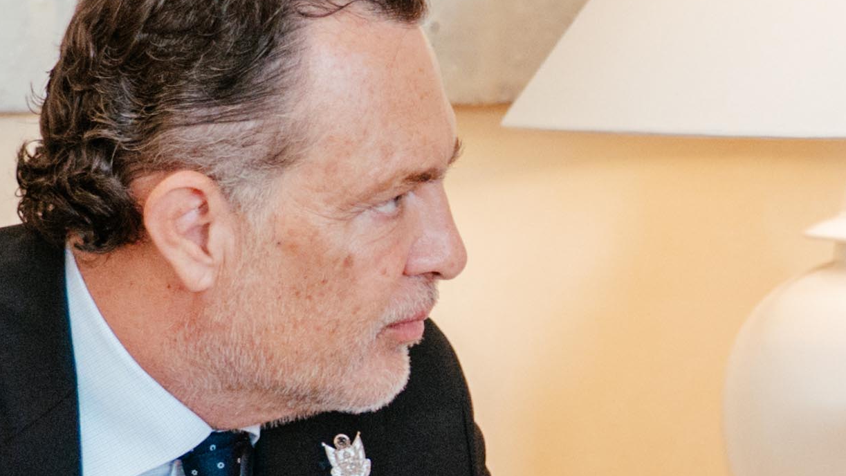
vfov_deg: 4.8
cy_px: 311
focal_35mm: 252
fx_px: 5653
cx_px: 584
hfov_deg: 8.6
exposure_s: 1/320
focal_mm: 42
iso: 2000
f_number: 4
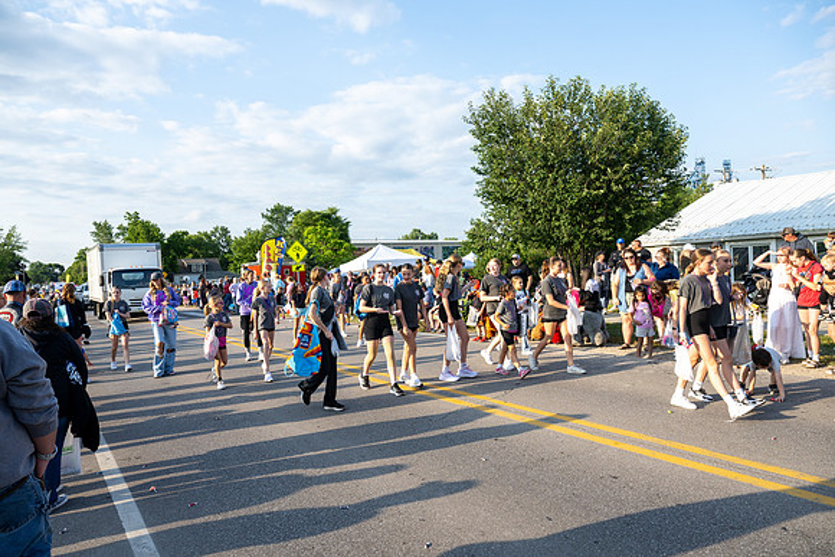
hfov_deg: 73.7
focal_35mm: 24
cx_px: 418
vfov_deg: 53.2
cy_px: 278
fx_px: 557
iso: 250
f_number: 7.1
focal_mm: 24
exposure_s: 1/250
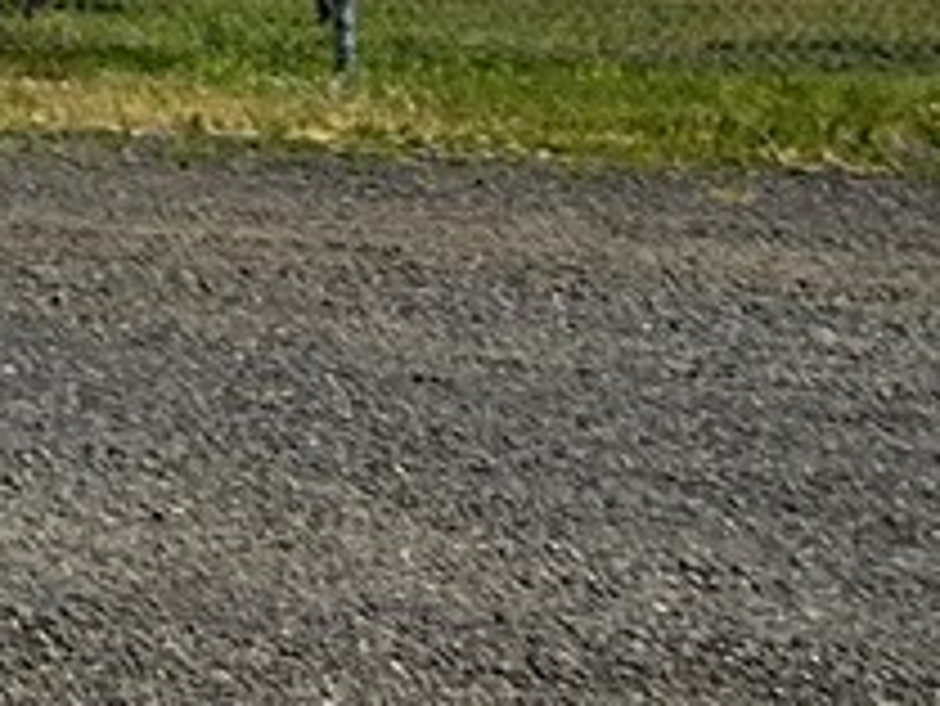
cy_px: -1201
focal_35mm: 199
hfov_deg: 7.5
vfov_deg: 6.9
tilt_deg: +8.0
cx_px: -2586
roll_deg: -1.3
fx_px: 5407
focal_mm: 5.7
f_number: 1.5
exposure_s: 1/7463
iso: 50
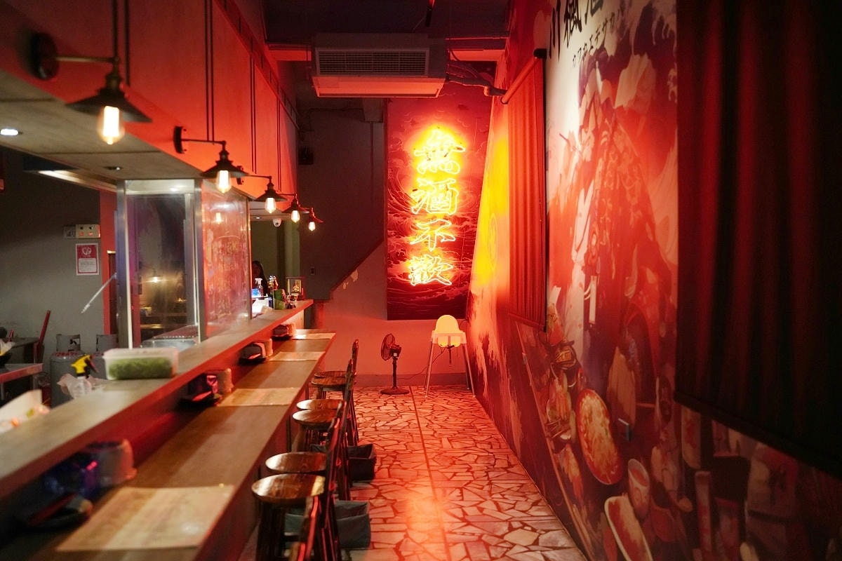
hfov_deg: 58.7
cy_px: 280
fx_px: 748
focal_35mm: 32
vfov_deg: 41.1
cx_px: 421
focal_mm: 32
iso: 4000
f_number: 2.8
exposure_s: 1/160
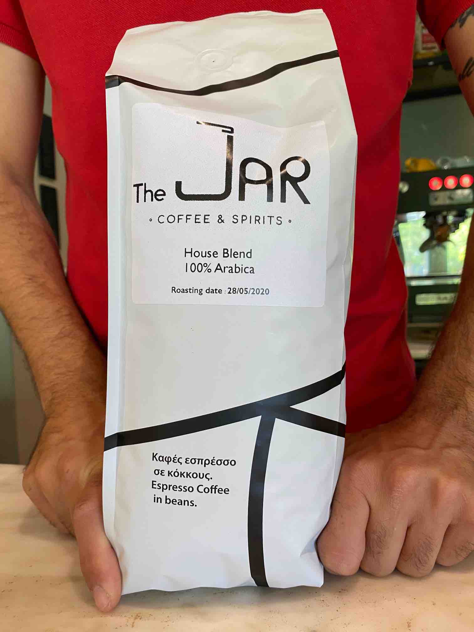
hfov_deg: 53.1
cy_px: 316
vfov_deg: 67.3
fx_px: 475
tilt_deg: -2.1
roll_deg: +2.3
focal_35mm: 26
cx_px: 237
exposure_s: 1/50
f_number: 1.8
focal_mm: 4.25
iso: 64
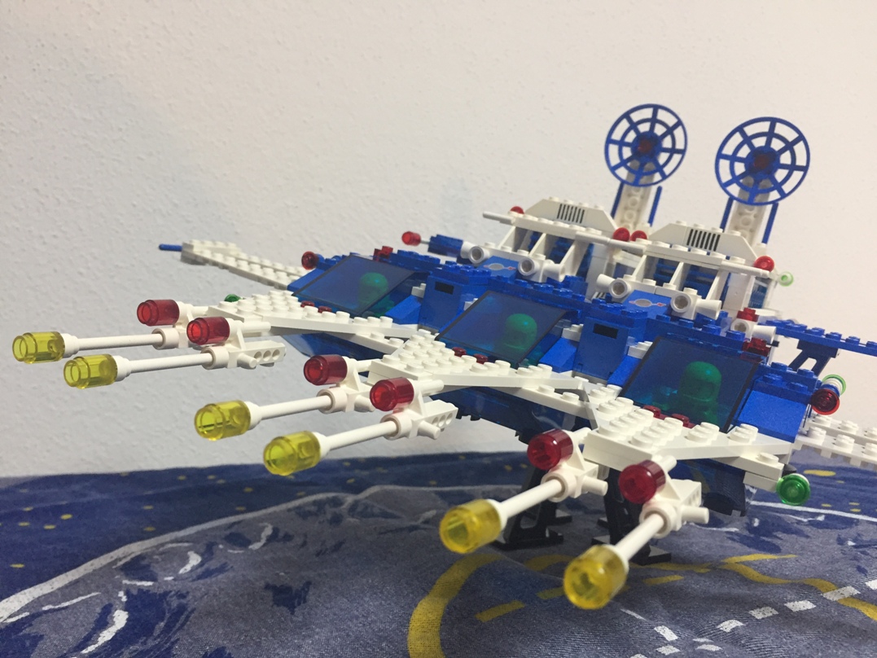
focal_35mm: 29
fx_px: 735
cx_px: 438
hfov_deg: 61.7
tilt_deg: -0.8
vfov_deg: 48.2
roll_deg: -1.2
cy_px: 329
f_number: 2.2
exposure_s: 1/33
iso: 125
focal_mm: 4.15
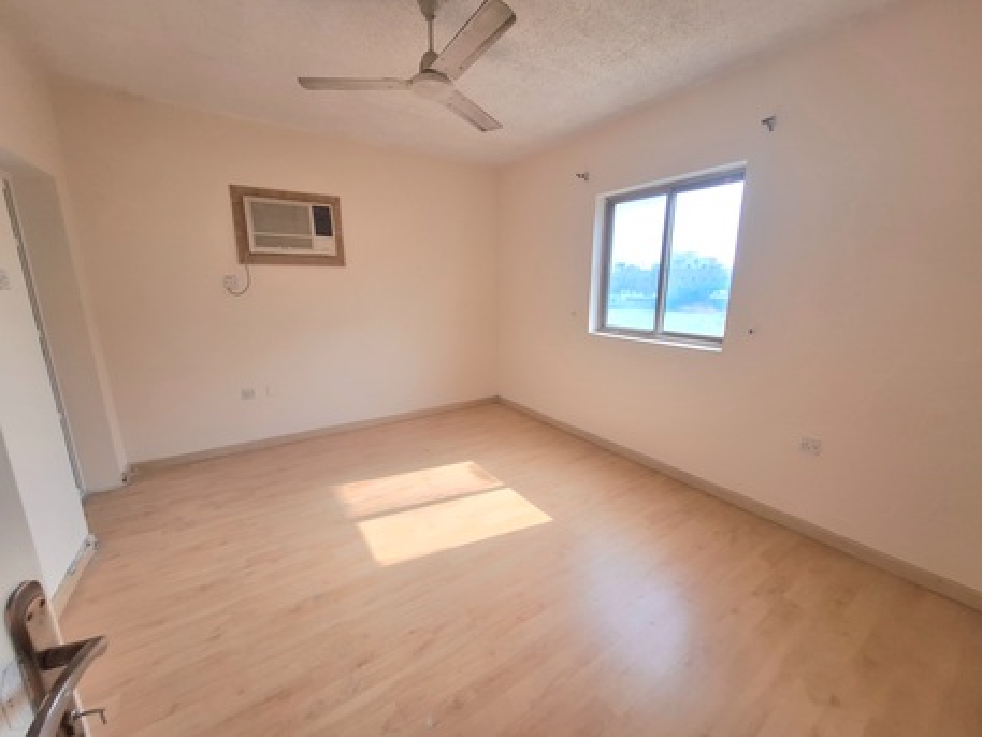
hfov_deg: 106.2
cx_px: 491
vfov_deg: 89.9
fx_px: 369
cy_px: 368
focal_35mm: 13
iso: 40
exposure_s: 1/50
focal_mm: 1.74
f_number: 2.2
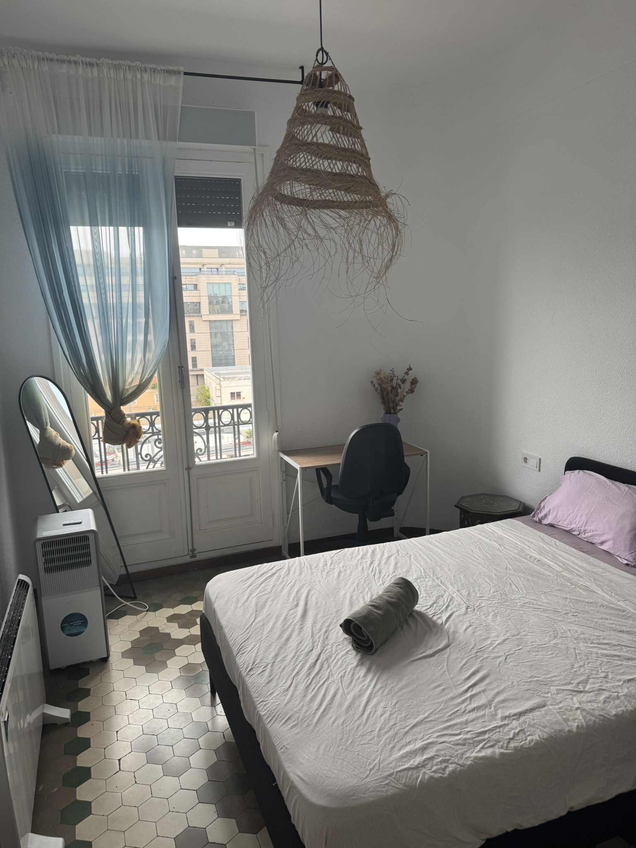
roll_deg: +0.9
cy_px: 424
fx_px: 588
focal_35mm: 24
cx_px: 318
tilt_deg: -8.9
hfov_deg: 56.8
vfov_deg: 71.6
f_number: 1.78
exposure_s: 1/169
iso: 80
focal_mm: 6.76
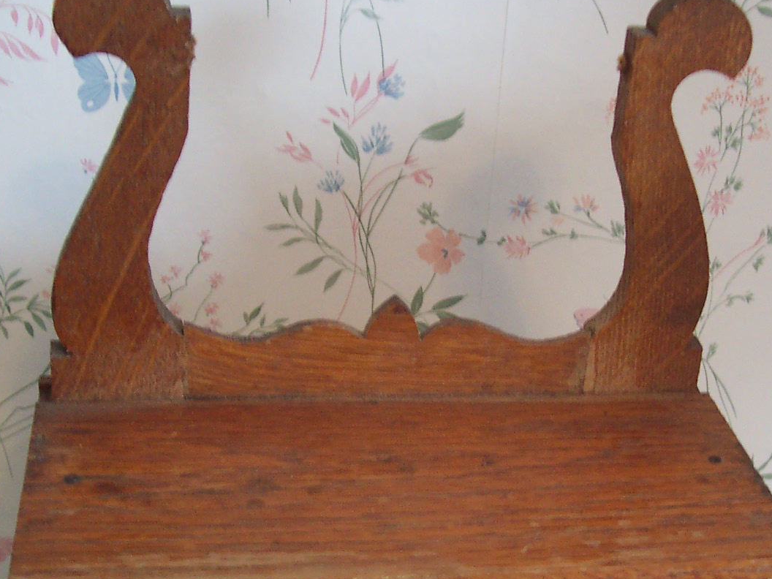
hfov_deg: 33.2
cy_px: 422
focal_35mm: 58
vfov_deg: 25.0
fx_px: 1294
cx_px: 447
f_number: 2.8
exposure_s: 1/30
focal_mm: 5.6
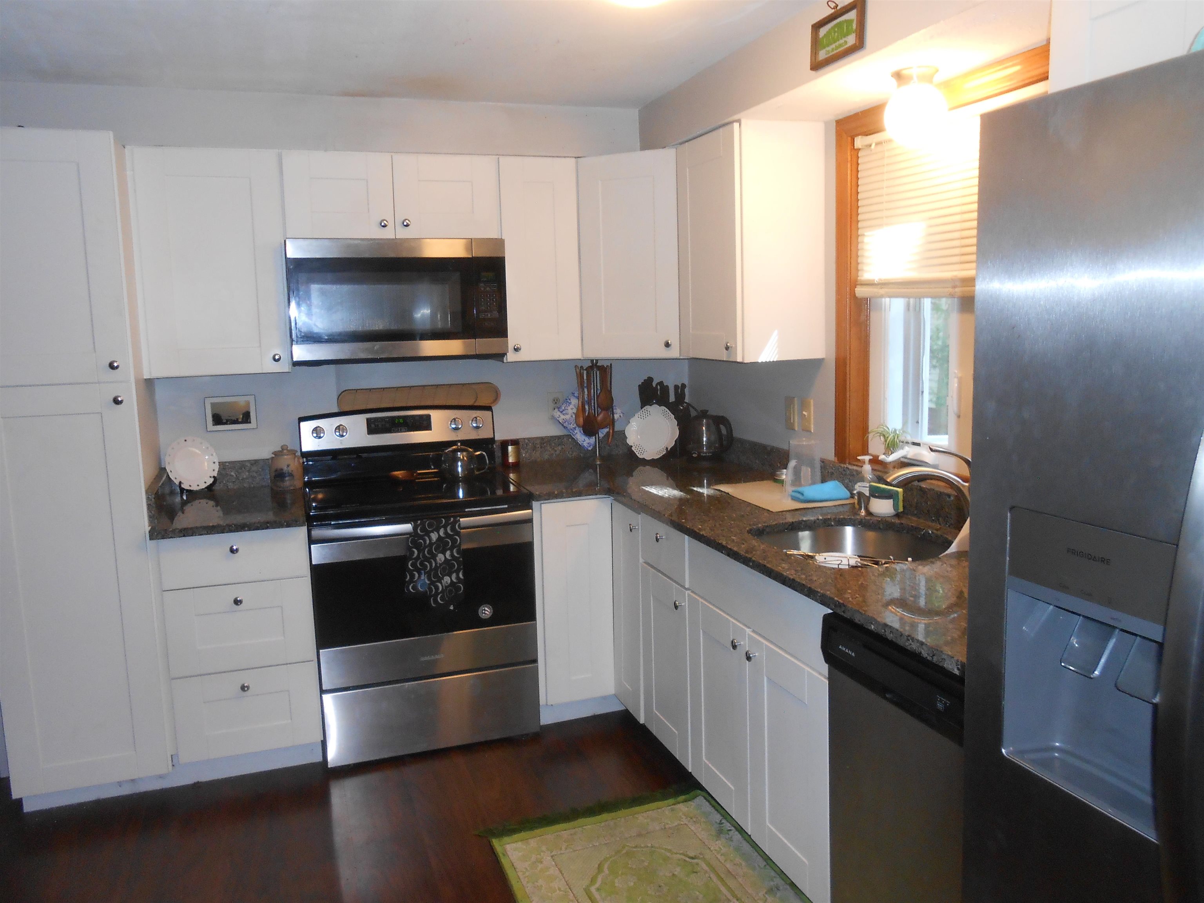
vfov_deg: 53.1
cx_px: 602
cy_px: 452
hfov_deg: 67.3
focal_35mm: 26
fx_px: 904
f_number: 3.5
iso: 250
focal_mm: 4.6
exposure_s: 1/25
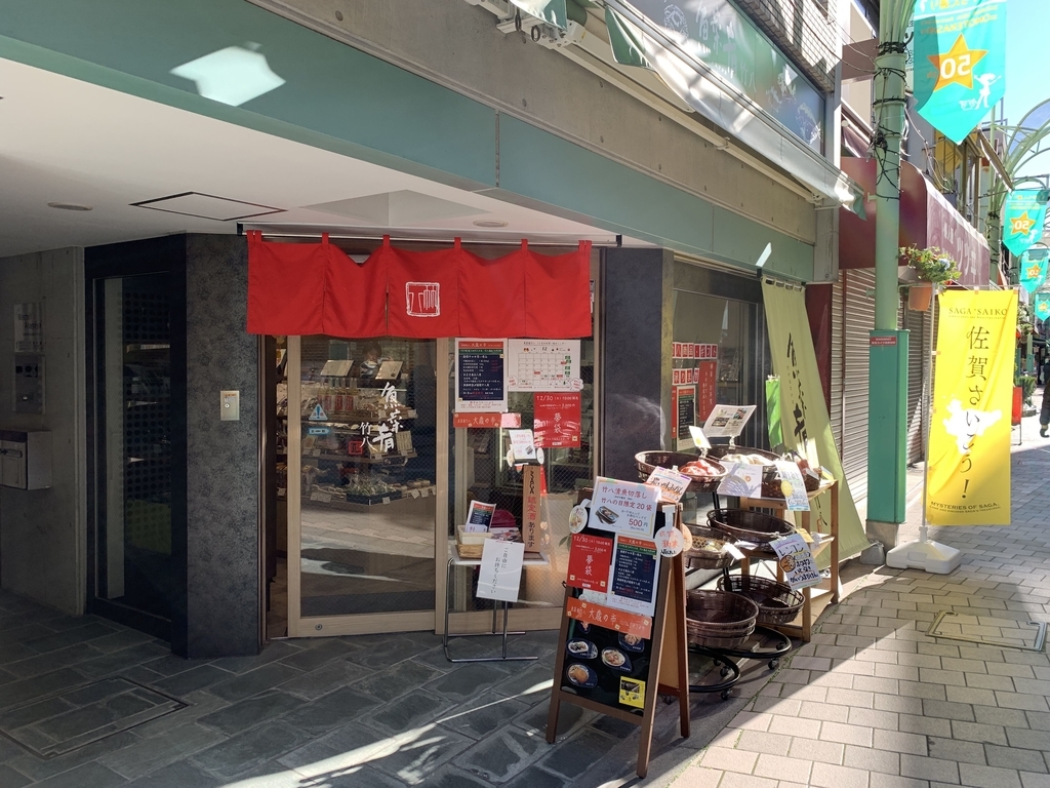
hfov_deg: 67.3
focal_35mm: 26
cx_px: 525
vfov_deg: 53.1
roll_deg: -0.3
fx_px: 789
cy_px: 394
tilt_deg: -1.4
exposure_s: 1/256
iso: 25
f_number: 1.8
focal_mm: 4.25
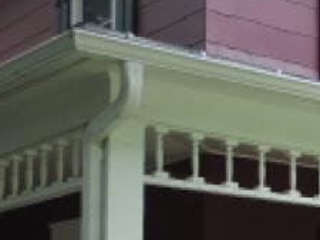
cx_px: 502
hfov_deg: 16.2
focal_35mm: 109
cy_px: 288
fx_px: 1008
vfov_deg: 13.2
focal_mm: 4.3
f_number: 3
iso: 80
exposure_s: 1/80
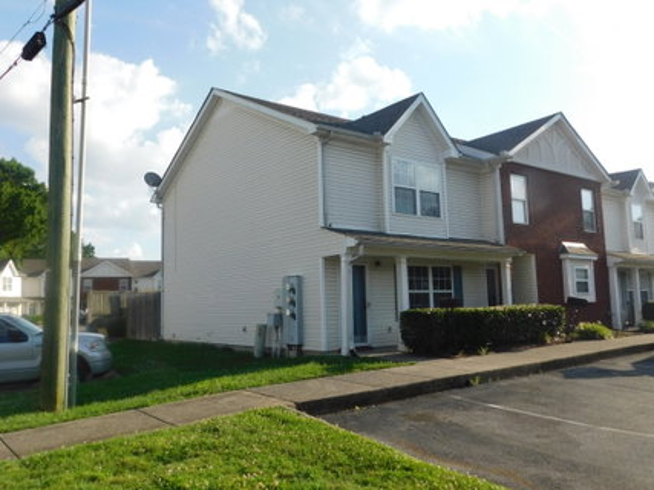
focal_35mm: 30
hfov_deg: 60.0
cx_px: 327
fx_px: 567
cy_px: 245
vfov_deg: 46.8
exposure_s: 1/1000
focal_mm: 5.3
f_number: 3.2
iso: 125
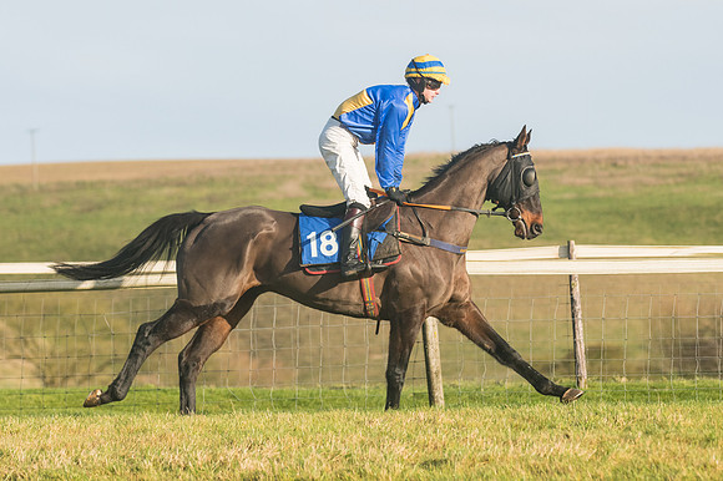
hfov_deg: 8.1
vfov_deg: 5.4
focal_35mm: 255
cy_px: 240
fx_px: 5118
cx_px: 362
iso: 400
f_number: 5
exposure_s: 1/4000
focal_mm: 170
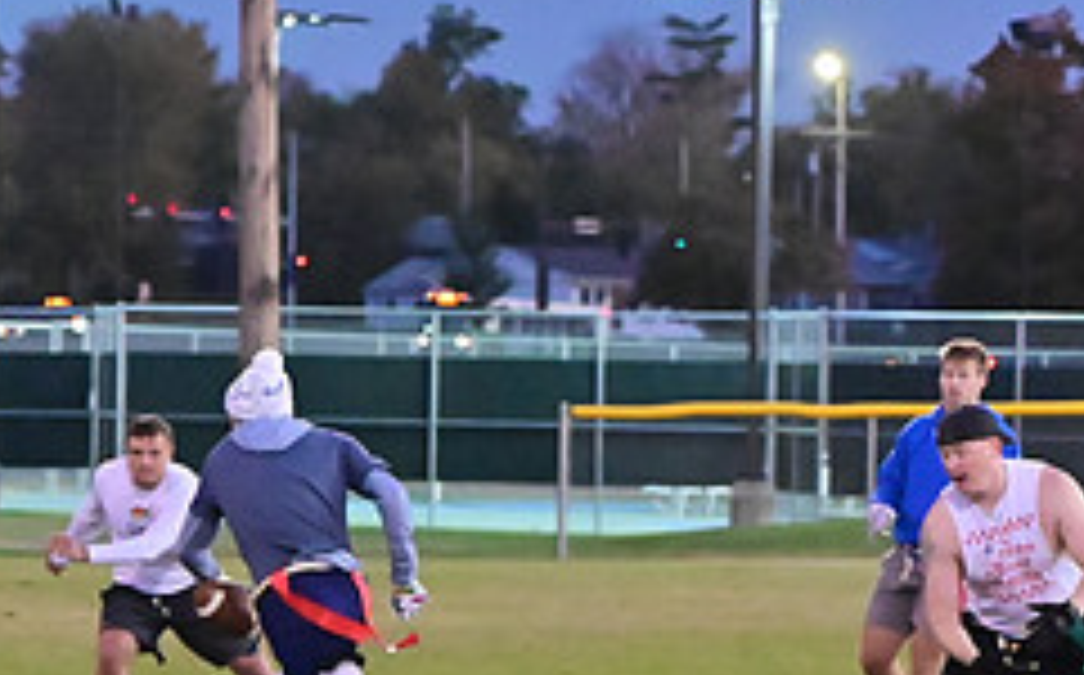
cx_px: 382
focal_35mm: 258
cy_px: 659
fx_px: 7613
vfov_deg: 5.1
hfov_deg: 8.1
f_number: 4
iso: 6400
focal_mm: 70
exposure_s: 1/500
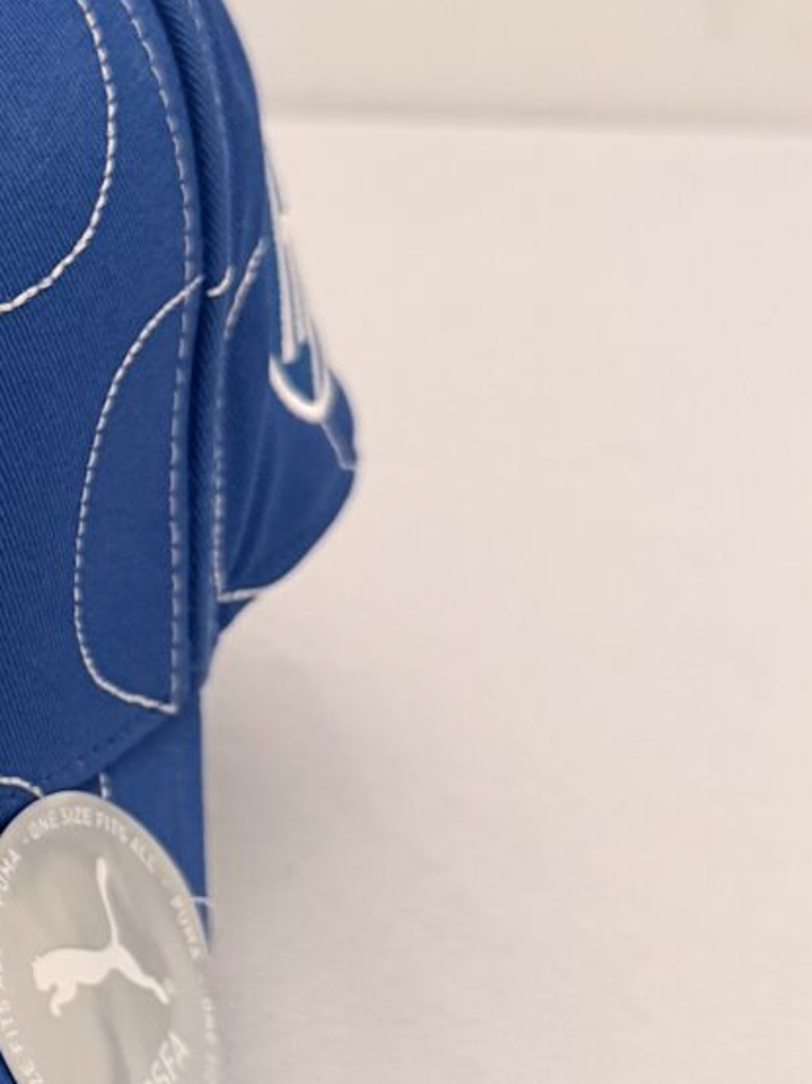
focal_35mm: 78
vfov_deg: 25.0
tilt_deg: -31.1
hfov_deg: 16.9
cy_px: 607
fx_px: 2441
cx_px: -446
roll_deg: -1.2
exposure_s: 1/50
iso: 320
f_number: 1.78
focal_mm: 6.76
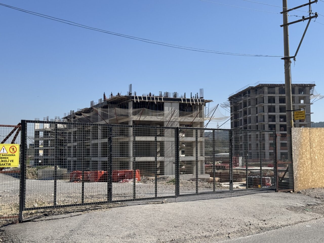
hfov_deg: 39.7
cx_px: 162
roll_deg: +1.1
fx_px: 449
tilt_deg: +3.5
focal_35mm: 48
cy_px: 122
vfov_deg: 30.3
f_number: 1.78
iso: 64
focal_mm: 6.76
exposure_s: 1/4975
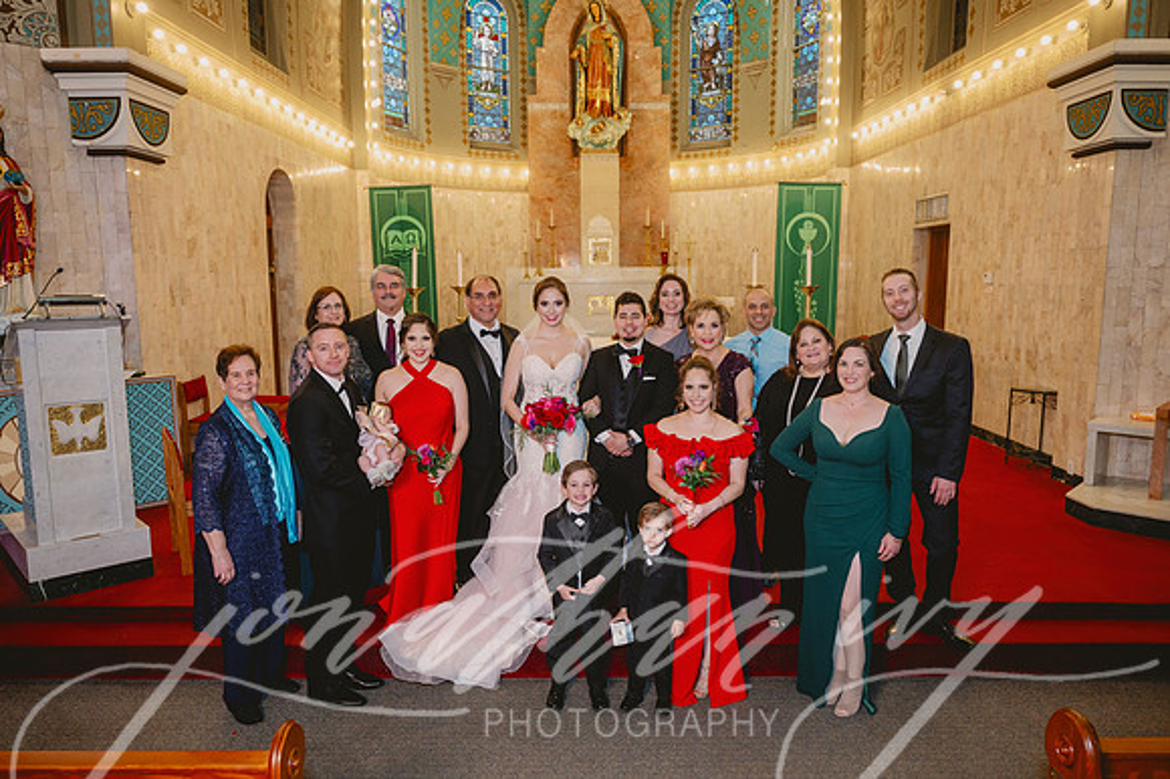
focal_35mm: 26
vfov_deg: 50.4
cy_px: 390
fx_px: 828
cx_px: 585
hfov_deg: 70.5
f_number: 4
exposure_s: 1/125
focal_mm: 25.5
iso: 1000
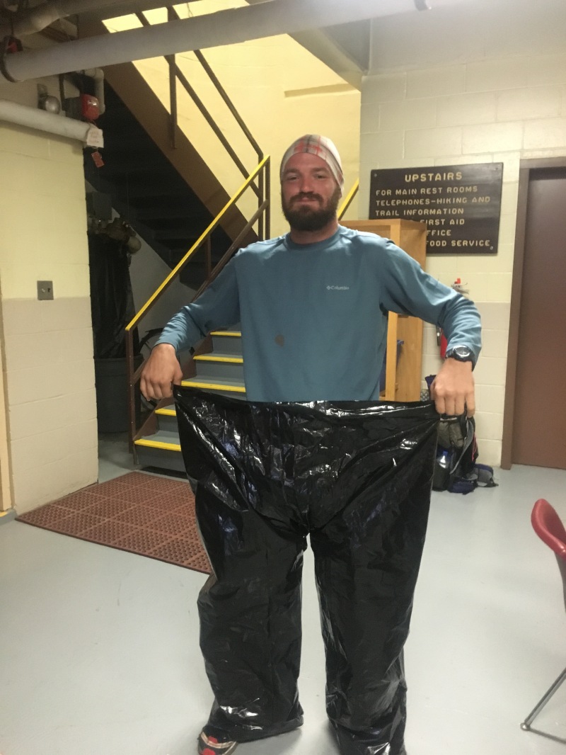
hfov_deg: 48.2
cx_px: 283
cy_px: 378
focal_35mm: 29
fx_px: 632
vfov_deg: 61.6
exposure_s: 1/15
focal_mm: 4.15
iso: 320
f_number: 2.2
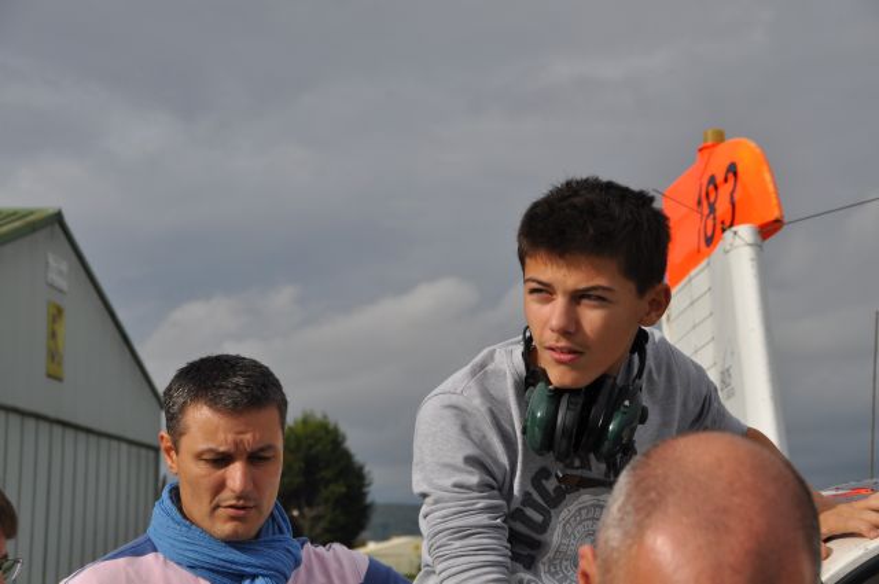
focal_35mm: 135
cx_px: 440
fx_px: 3292
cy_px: 292
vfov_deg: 10.1
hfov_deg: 15.2
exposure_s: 1/1000
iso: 200
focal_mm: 90
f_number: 8
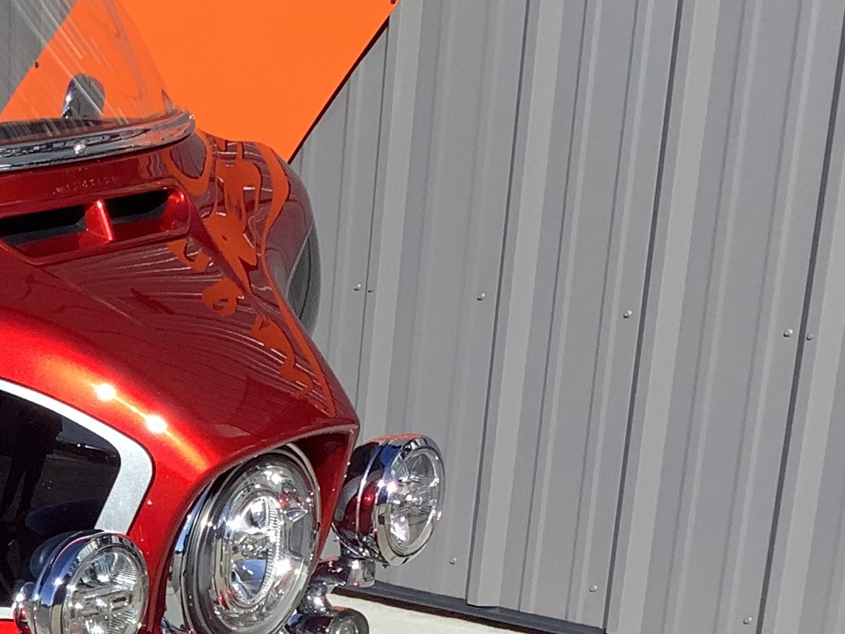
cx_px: -263
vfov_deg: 15.3
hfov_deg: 19.4
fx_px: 2270
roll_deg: -0.6
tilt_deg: -19.4
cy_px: 790
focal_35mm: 93
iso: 25
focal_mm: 3.3
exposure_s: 1/1481
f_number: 2.4
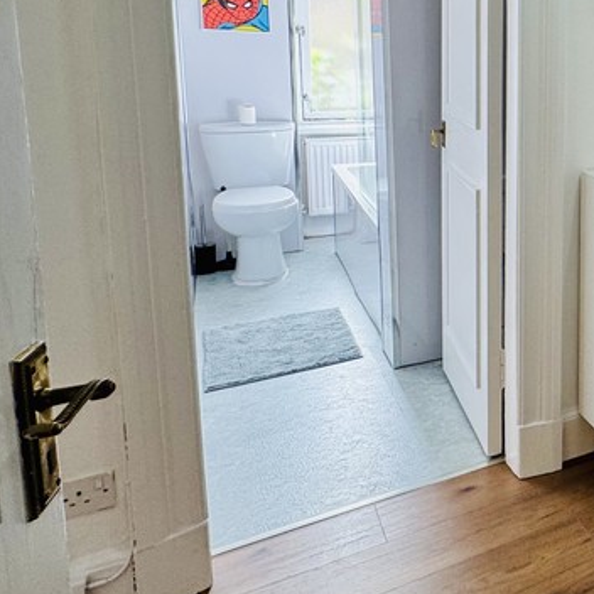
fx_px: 699
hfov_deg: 31.6
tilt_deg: -8.1
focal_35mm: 36
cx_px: 822
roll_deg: -3.9
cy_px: 150
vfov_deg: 44.5
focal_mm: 2.22
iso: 100
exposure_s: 1/100
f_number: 2.2
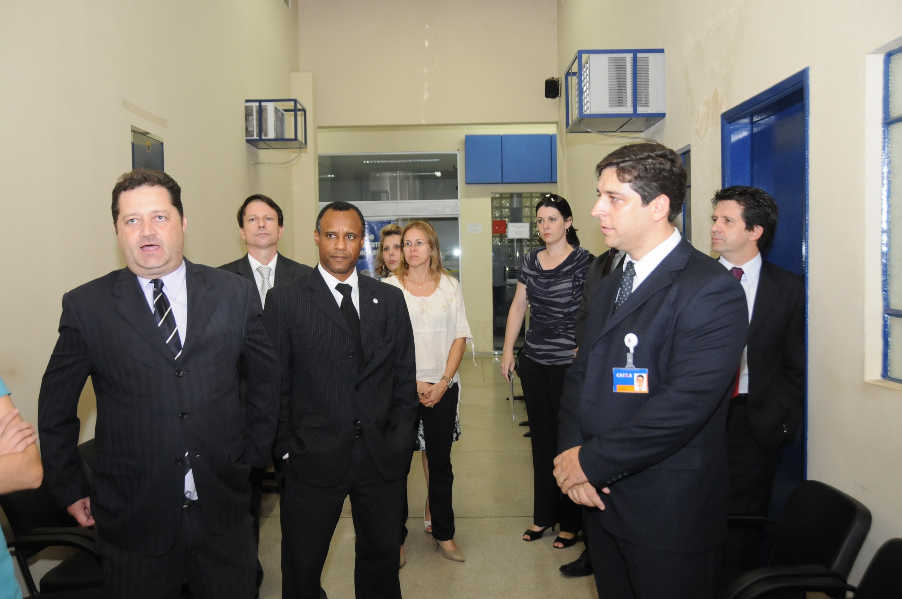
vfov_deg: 39.9
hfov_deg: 57.3
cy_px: 300
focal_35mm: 33
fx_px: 826
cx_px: 451
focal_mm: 22
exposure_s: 1/160
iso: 1000
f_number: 3.8
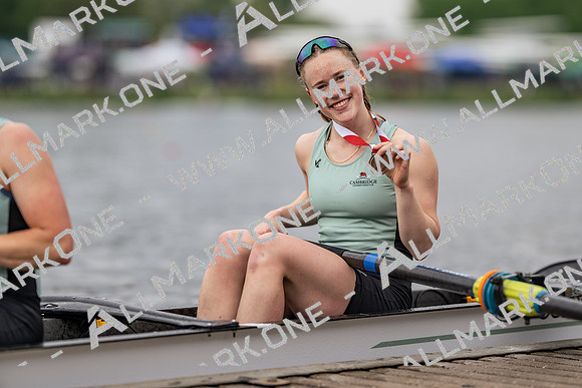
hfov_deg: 15.2
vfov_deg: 10.2
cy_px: 194
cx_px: 291
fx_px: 2183
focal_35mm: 135
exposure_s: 1/2000
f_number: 1.8
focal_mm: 135
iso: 64
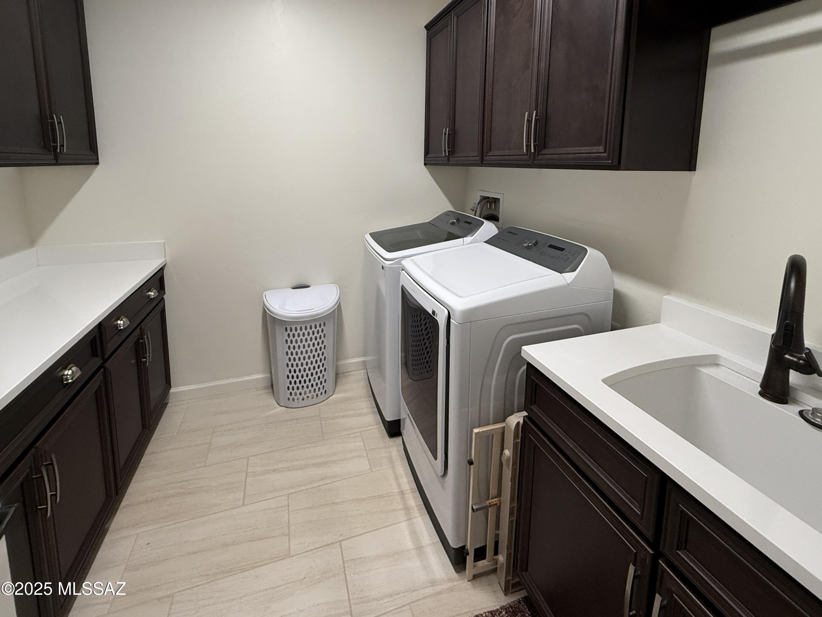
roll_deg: -0.3
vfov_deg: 85.7
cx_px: 411
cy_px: 308
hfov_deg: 102.1
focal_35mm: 14
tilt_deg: -18.5
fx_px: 332
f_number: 2.2
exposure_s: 1/120
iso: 250
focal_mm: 2.22
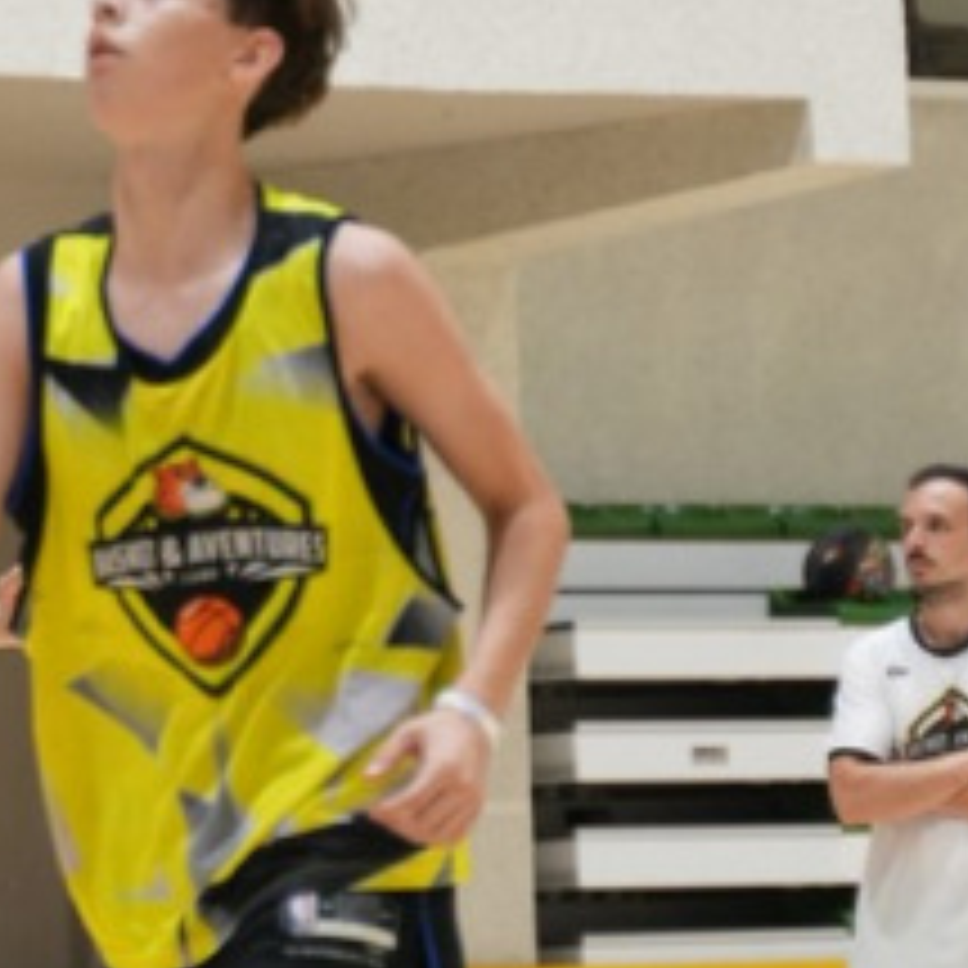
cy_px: 491
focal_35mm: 341
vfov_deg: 5.1
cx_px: -88
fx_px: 10788
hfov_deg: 5.1
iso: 2000
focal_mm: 72
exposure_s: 1/400
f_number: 2.8
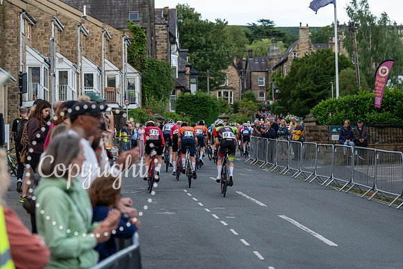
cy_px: 134
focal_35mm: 92
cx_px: 202
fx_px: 1030
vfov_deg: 14.9
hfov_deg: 22.1
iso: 1250
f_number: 3.5
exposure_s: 1/800
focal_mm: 92
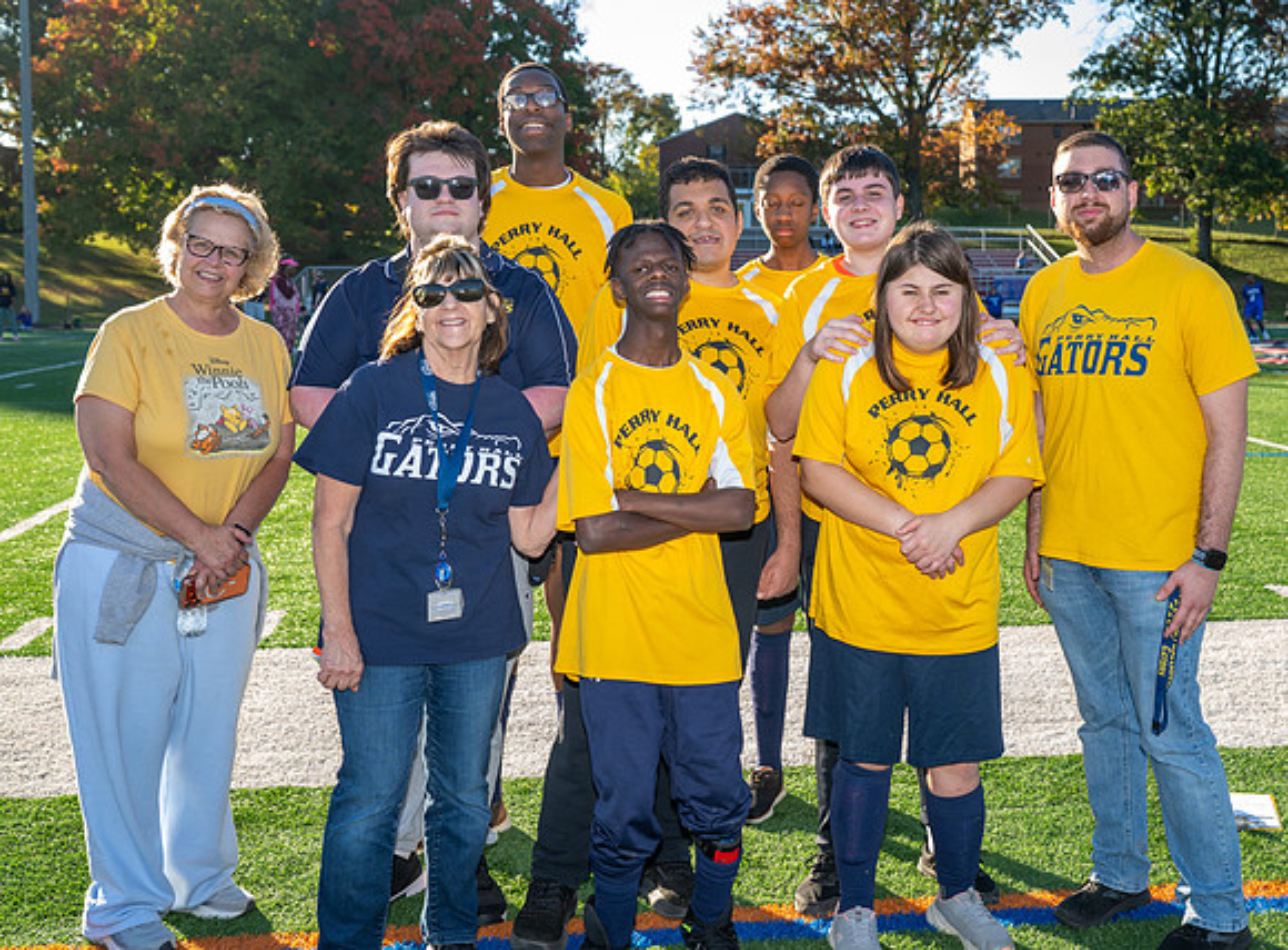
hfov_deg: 42.8
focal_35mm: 44
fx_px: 1633
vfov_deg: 32.4
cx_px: 789
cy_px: 393
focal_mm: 33
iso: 100
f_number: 4
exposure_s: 1/200
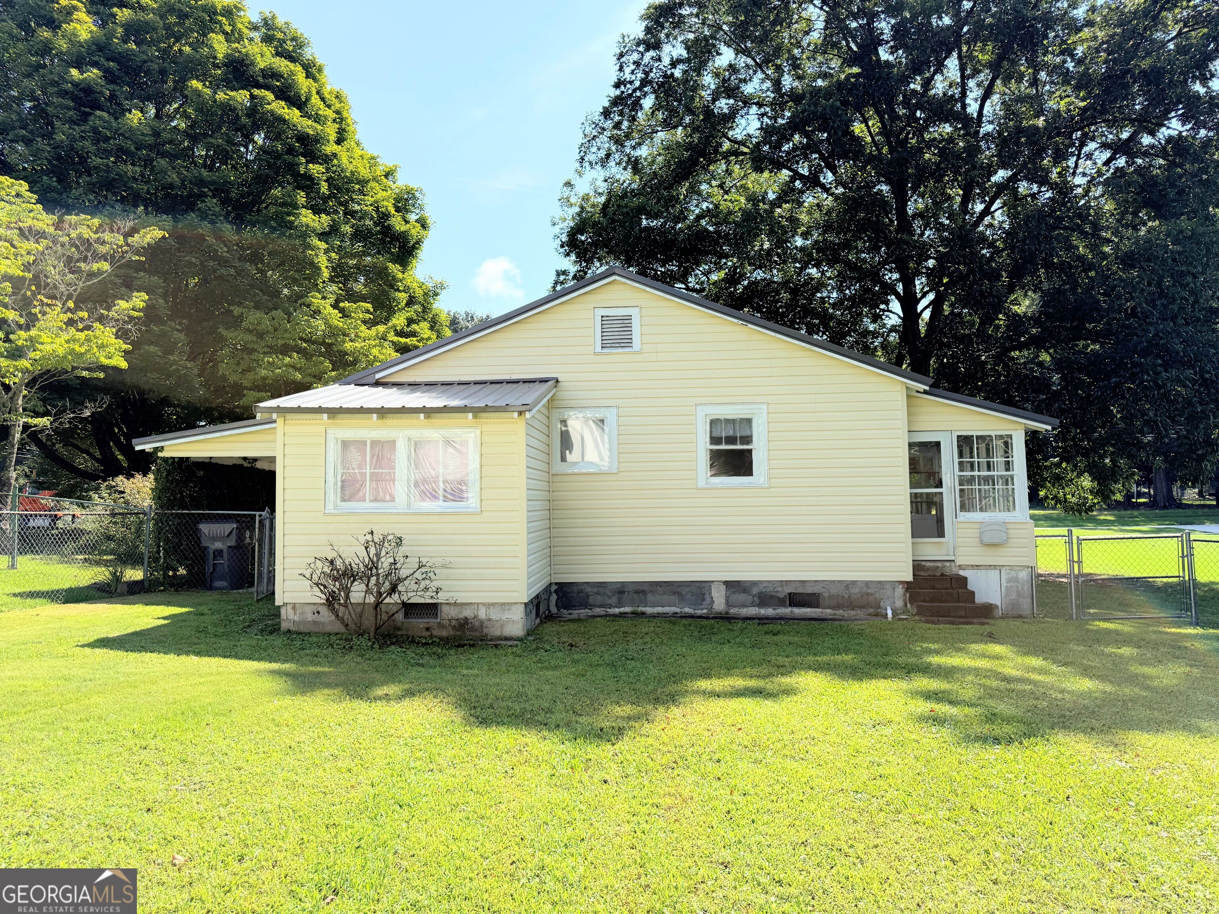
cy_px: 457
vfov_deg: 56.8
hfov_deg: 71.6
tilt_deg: +4.3
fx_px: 845
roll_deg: +0.5
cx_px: 610
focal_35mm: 24
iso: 100
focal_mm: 6.76
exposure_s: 1/3145
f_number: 1.78
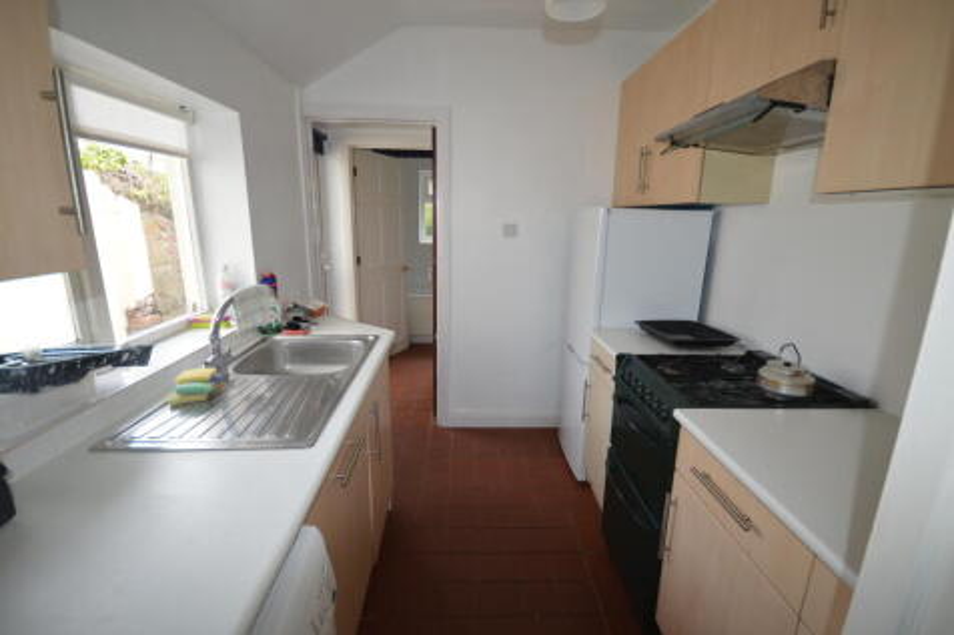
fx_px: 397
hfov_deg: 100.4
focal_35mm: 15
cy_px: 318
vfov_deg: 77.3
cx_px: 477
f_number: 4
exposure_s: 1/125
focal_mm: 10
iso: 320
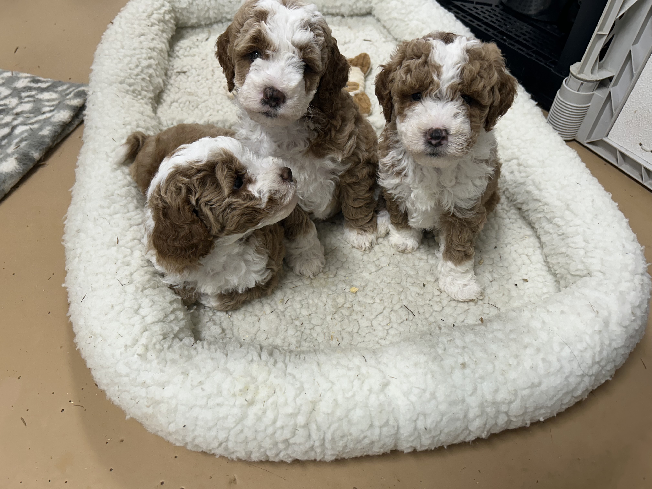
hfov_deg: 67.3
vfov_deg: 53.1
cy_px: 244
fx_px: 490
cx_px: 326
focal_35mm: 26
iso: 100
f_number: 1.5
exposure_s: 1/120
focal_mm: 5.7
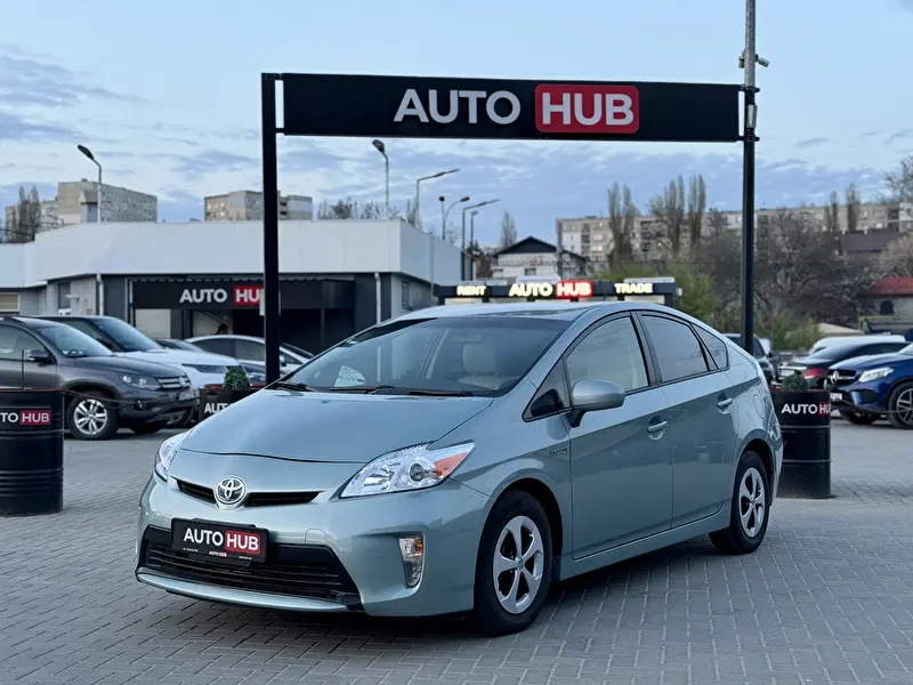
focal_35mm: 48
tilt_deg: -0.1
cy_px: 342
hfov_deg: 39.7
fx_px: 1266
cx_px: 456
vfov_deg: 30.3
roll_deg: +0.0
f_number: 1.78
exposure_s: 1/73
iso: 100
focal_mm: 6.76
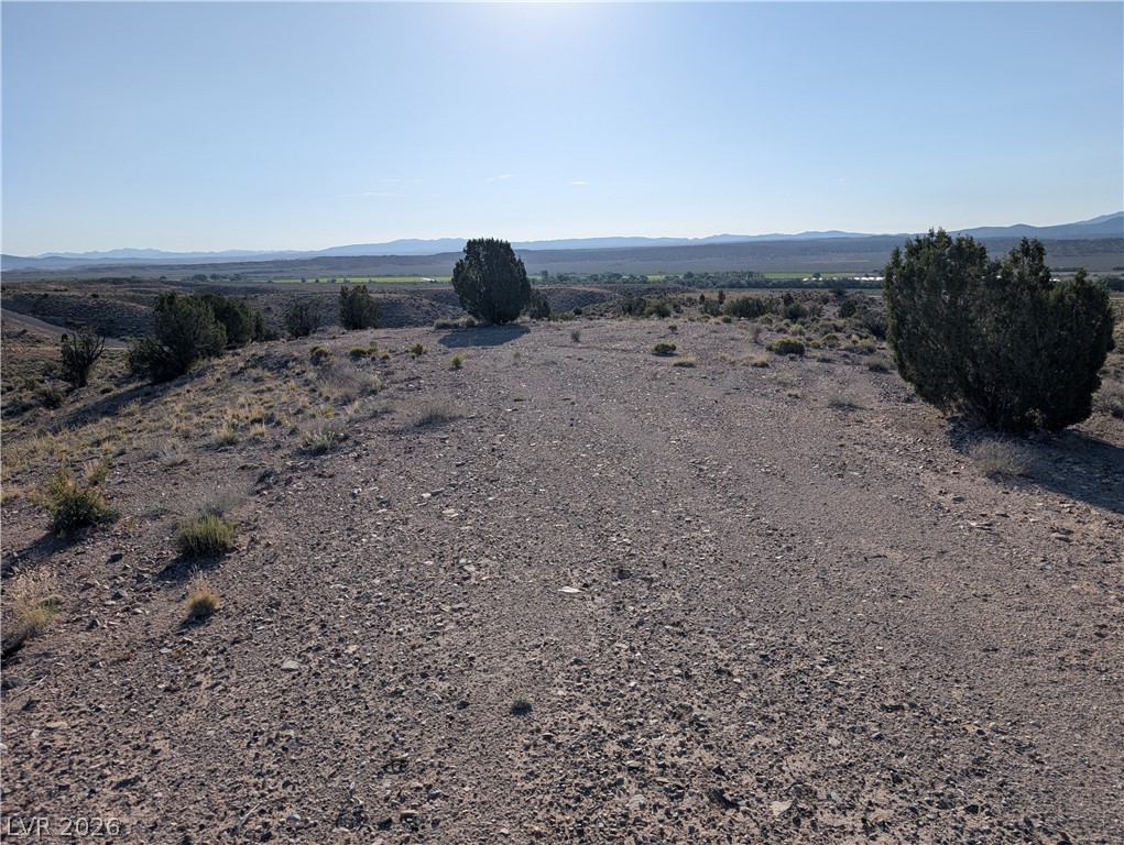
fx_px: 780
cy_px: 422
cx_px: 562
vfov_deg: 56.9
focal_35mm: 24
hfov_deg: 71.5
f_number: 1.68
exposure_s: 1/1912
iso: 22
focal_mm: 6.9
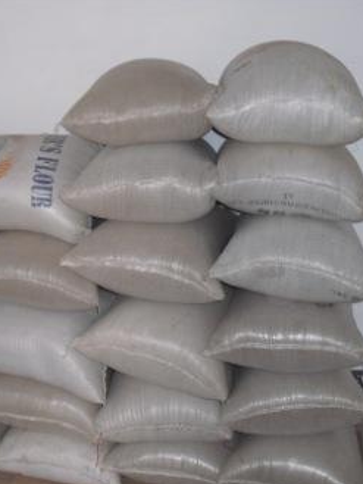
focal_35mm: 49
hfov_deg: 29.4
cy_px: 244
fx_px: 685
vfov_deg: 38.9
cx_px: 110
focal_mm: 6.3
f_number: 3.1
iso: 200
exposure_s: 1/60
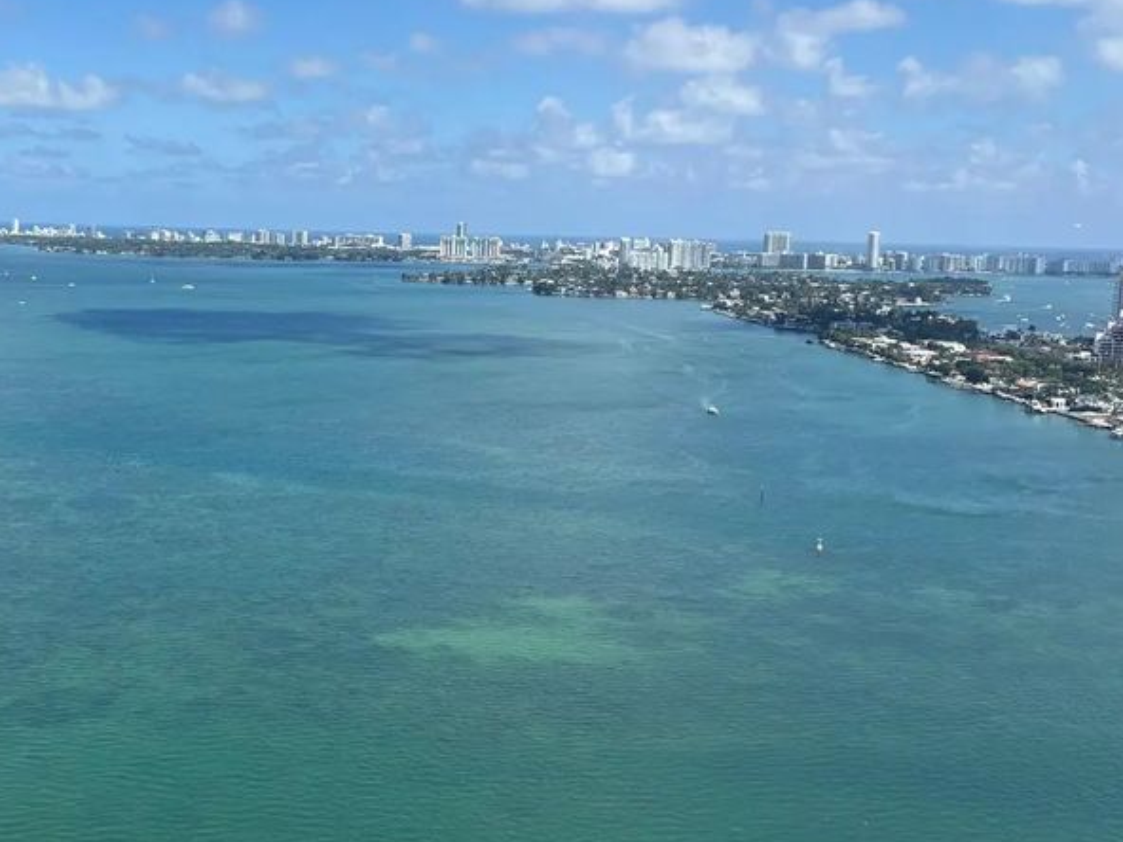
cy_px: 404
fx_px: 1460
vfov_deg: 32.2
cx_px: 288
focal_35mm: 45
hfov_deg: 40.9
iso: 50
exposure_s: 1/3831
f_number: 1.6
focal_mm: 5.96
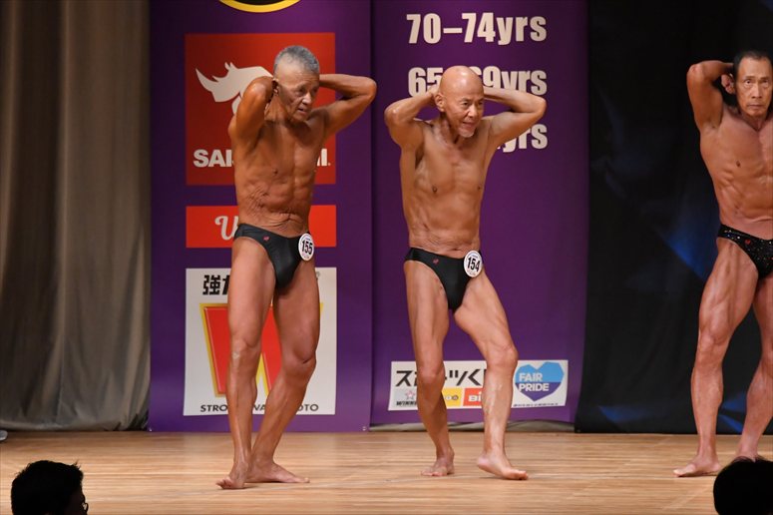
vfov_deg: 4.8
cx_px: 386
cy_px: 258
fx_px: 6117
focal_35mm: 285
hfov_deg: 7.2
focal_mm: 190
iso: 4500
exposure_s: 1/400
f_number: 5.6
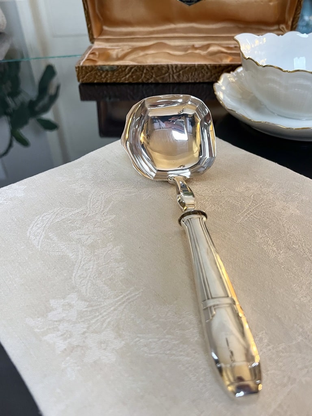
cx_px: 156
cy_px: 208
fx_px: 312
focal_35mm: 26
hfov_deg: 53.1
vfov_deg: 67.3
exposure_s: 1/50
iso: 320
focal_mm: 5.7
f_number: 1.5
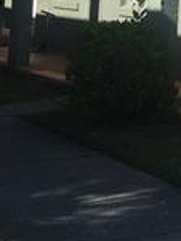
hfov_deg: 9.0
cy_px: -190
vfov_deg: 12.2
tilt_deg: +8.0
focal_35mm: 148
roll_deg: -2.0
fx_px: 1029
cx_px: 437
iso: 25
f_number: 2.2
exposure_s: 1/1637
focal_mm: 4.15
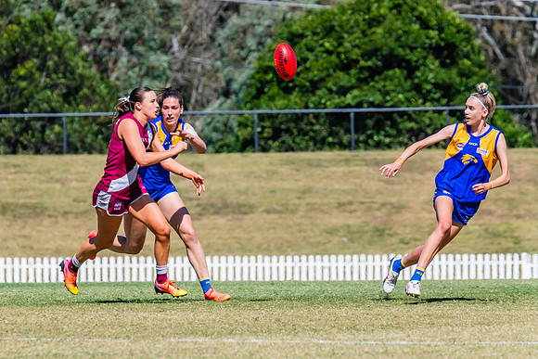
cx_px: 161
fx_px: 8847
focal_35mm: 592
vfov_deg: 2.3
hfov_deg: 3.5
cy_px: 192
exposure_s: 1/1600
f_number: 10
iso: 800
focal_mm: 420
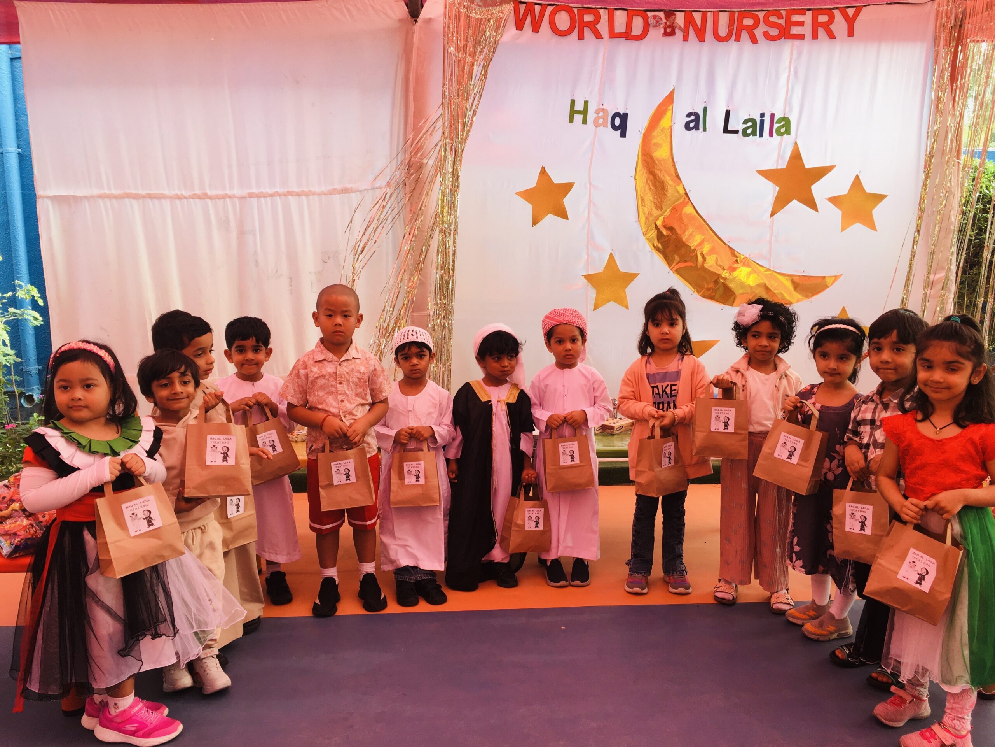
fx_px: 834
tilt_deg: -8.6
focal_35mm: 29
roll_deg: +0.5
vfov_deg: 48.2
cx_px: 498
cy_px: 374
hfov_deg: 61.7
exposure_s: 1/100
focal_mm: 4.15
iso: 32
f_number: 2.2
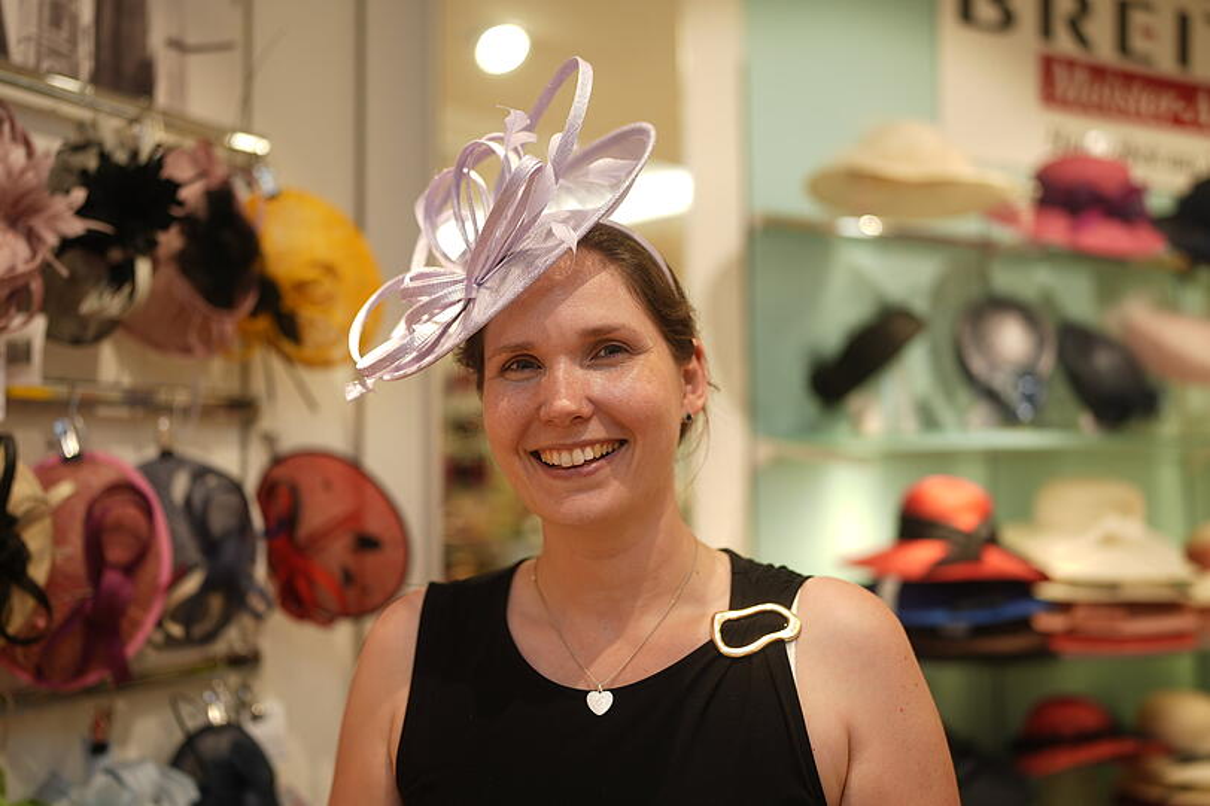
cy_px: 403
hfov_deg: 54.4
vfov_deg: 37.8
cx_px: 605
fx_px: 1176
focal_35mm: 35
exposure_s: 1/60
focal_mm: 35
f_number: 1.4
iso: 50
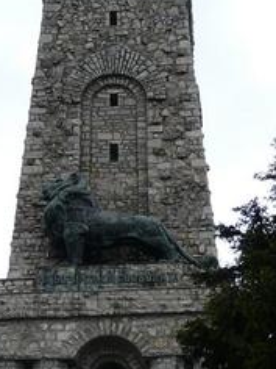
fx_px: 1169
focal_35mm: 110
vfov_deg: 17.9
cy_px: 194
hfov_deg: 13.5
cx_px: 137
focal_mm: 8.4
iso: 100
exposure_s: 1/250
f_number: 4
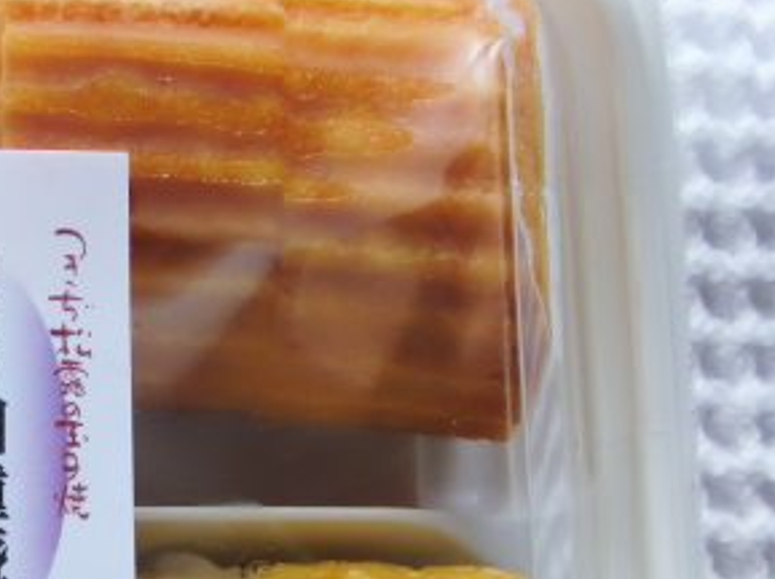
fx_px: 2281
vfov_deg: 14.3
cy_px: 539
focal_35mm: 102
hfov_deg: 18.6
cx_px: -59
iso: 200
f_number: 3.3
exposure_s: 1/100
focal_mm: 8.2
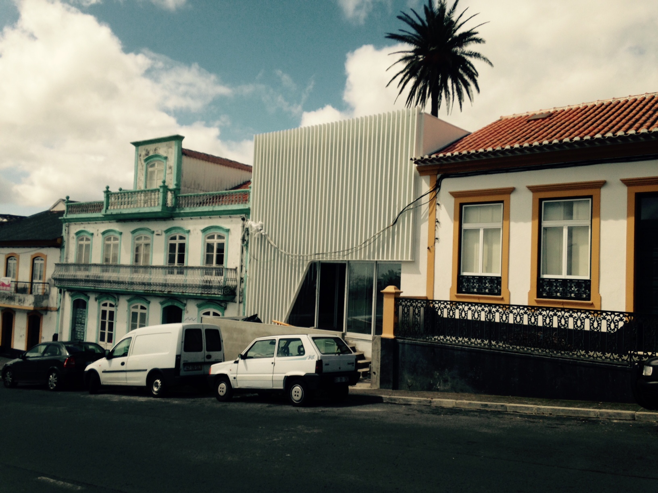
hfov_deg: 55.4
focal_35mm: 33
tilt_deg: +1.2
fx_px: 627
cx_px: 329
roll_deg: -1.7
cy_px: 246
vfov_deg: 42.9
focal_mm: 4.12
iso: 50
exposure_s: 1/2262
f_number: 2.4
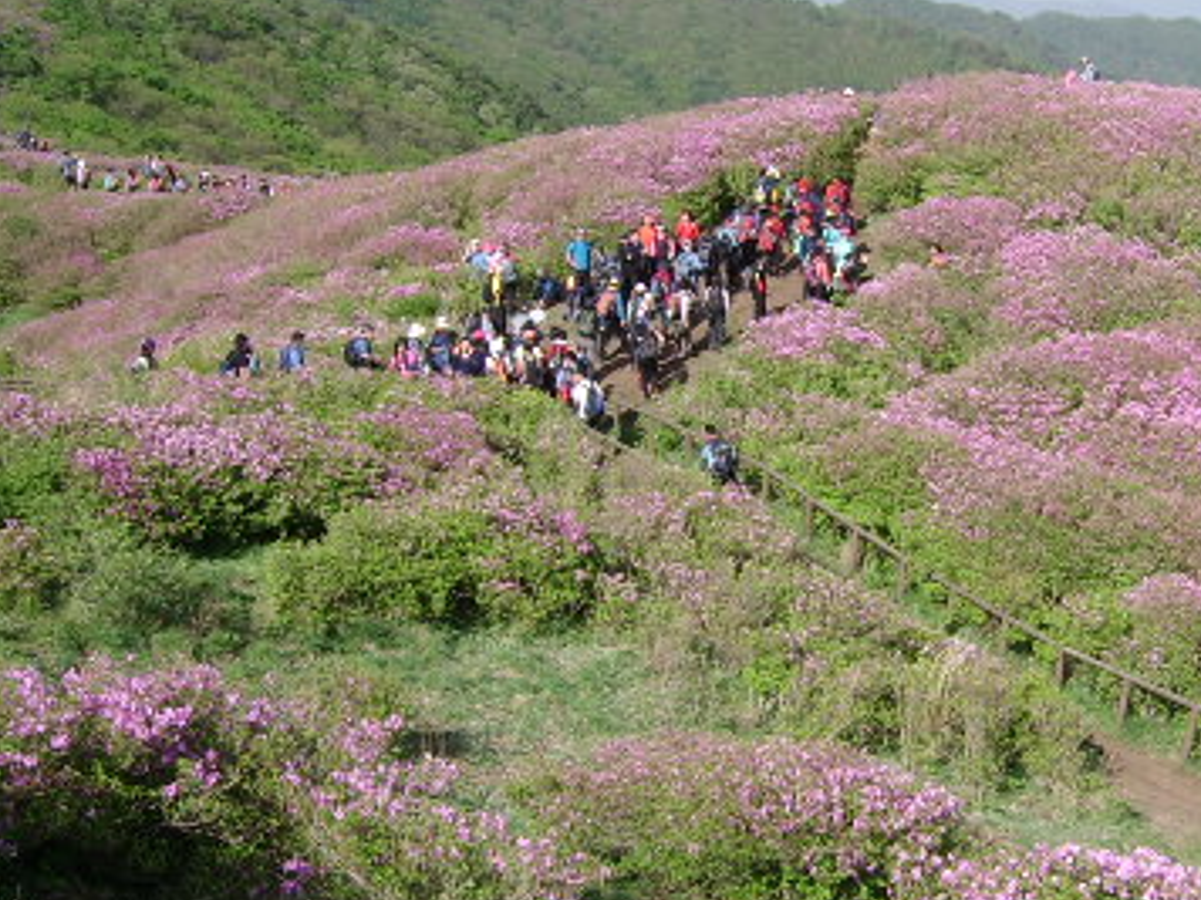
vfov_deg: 23.3
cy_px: 435
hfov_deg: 30.3
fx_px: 2186
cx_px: 860
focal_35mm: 63
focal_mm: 5.95
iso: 50
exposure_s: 1/250
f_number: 5.8
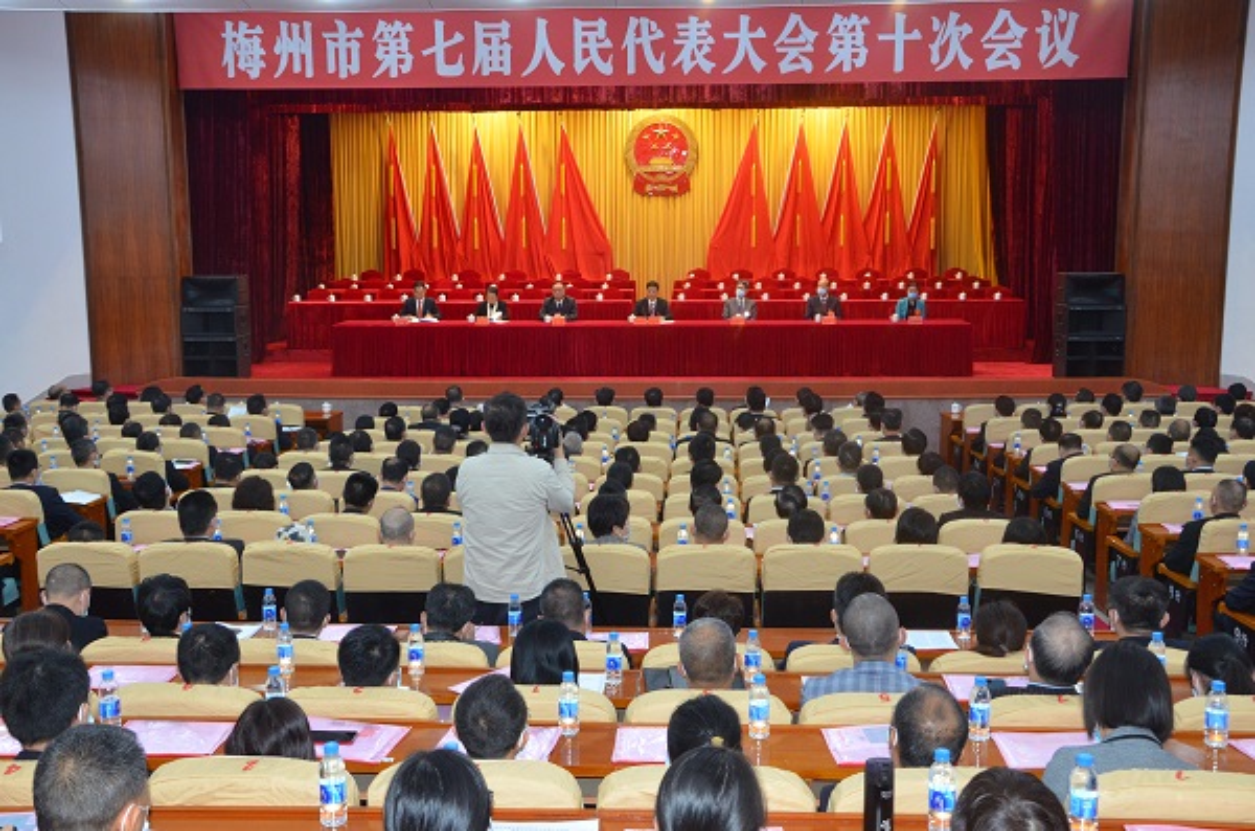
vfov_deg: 34.0
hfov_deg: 49.7
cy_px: 416
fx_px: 1356
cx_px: 628
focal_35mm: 39
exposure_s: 1/60
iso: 1600
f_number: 5.6
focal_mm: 26
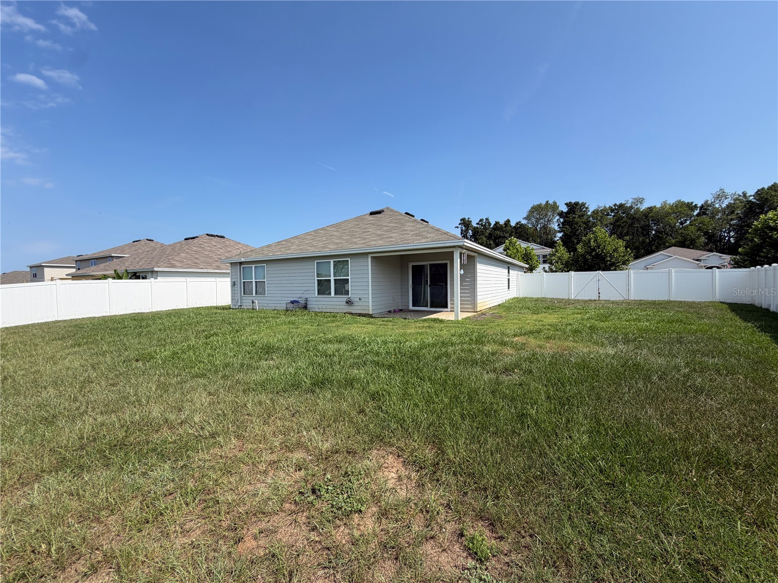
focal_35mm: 14
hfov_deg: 102.1
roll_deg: +2.0
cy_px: 292
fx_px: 315
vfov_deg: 85.7
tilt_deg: +0.0
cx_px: 389
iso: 20
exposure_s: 1/770
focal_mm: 2.22
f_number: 2.2
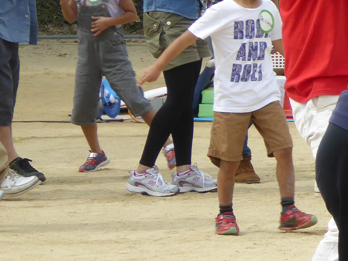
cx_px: 537
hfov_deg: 4.9
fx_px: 4021
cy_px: 137
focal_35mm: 400
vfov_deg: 3.7
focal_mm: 17.5
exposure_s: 1/320
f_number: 5
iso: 100
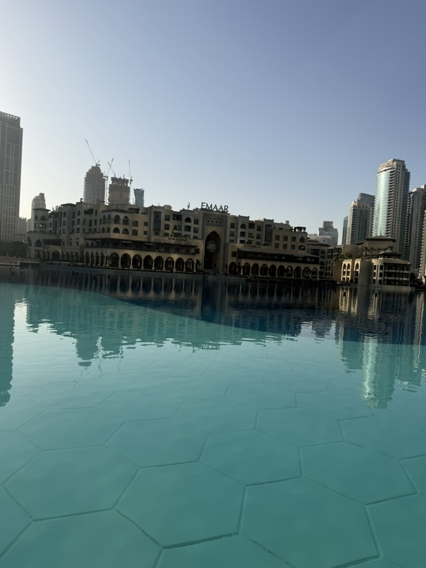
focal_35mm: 24
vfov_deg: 71.6
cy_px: 284
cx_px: 213
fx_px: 394
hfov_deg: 56.8
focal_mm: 6.76
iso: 80
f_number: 1.78
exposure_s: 1/6173
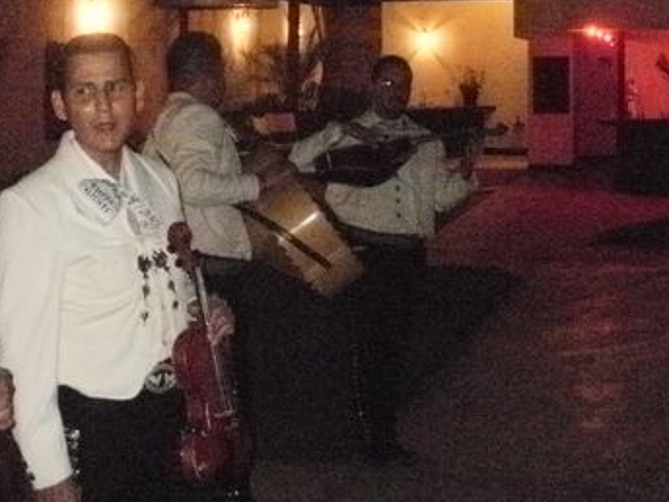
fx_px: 1295
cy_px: 95
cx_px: 270
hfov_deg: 28.9
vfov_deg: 21.6
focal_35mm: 67
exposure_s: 1/30
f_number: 3.5
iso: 1600
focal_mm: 6.3
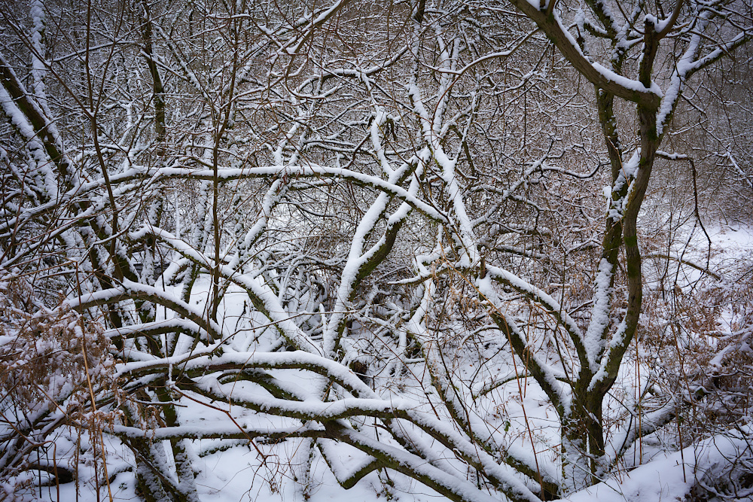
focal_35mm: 35
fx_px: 732
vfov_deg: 37.9
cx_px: 376
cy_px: 251
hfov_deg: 54.4
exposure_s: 1/60
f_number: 8
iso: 200
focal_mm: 35
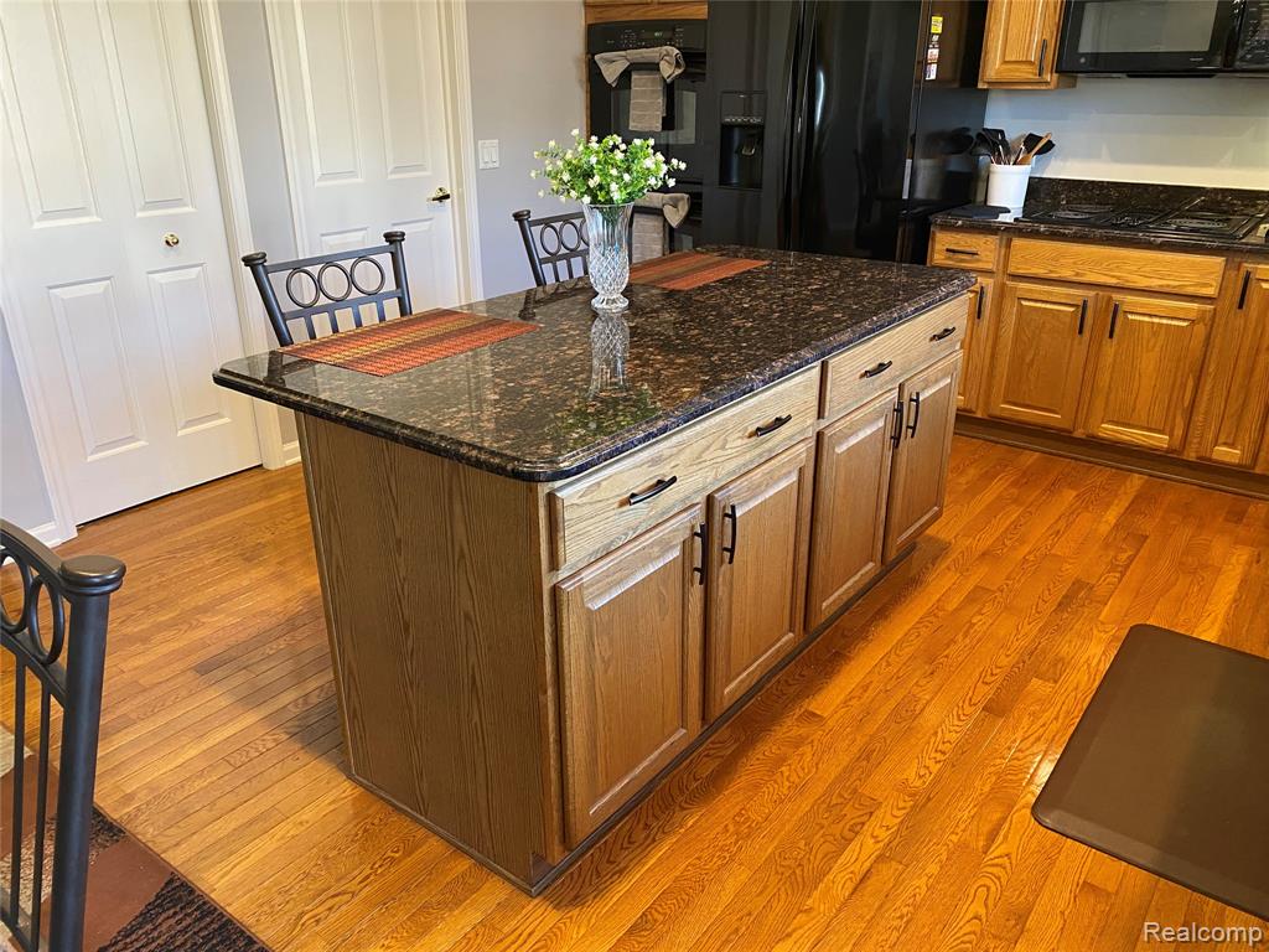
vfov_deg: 53.1
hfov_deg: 67.3
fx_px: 953
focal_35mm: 26
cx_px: 634
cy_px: 476
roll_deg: -0.1
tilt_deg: -22.8
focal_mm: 4.25
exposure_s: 1/60
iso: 250
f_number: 1.8
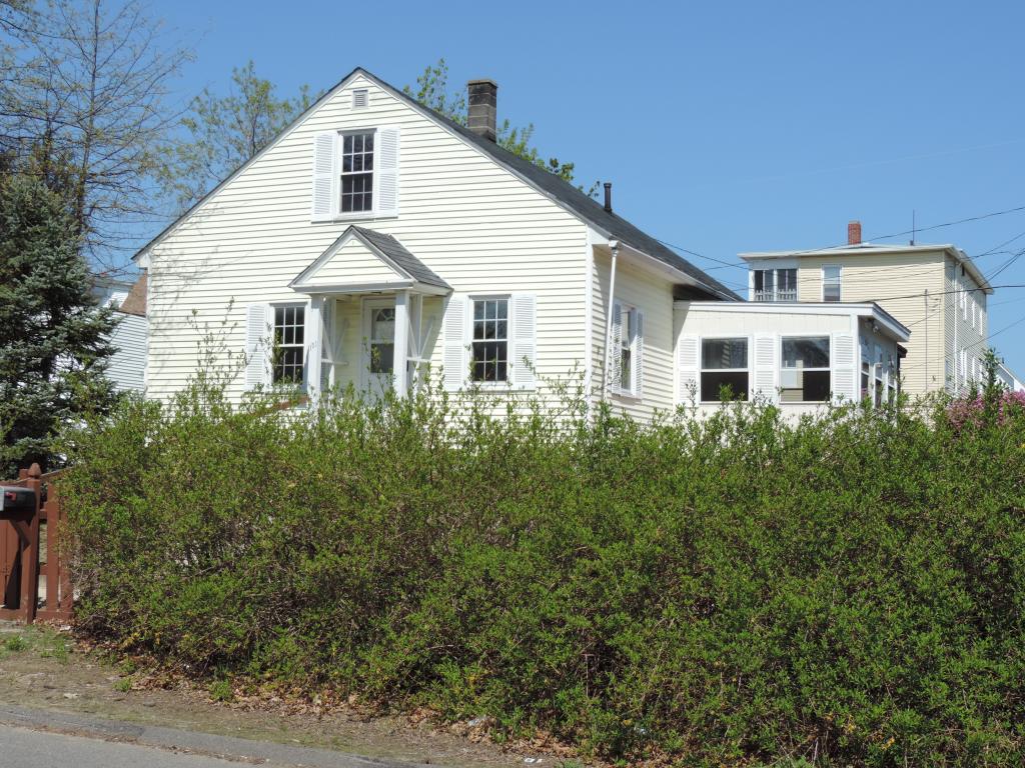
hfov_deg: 38.2
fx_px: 1481
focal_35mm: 50
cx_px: 512
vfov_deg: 29.1
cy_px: 384
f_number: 3.6
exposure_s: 1/1000
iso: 80
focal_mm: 8.9
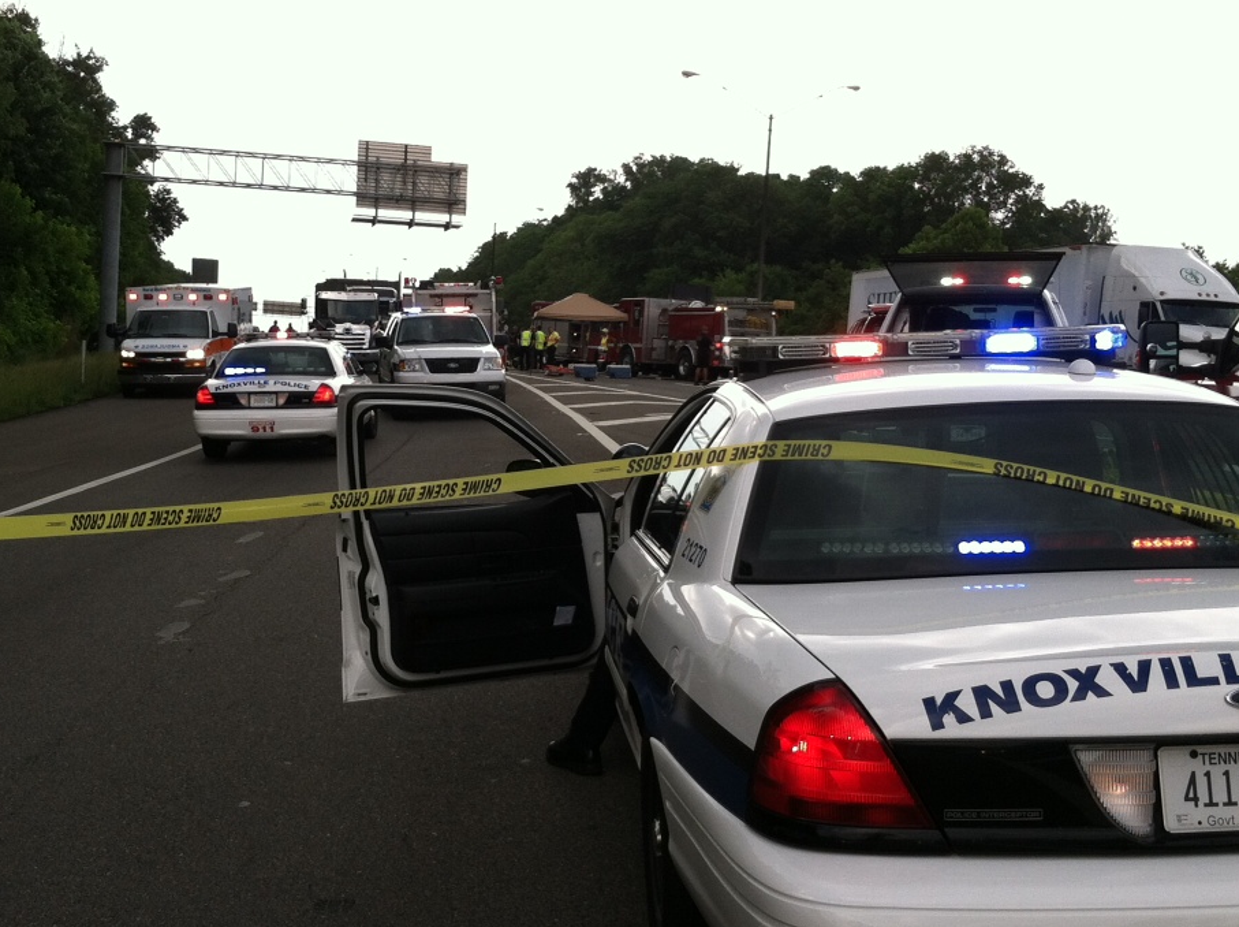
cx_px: 482
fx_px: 1788
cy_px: 455
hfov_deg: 38.0
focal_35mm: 50
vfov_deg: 29.0
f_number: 2.8
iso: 80
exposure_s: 1/698
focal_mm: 3.85
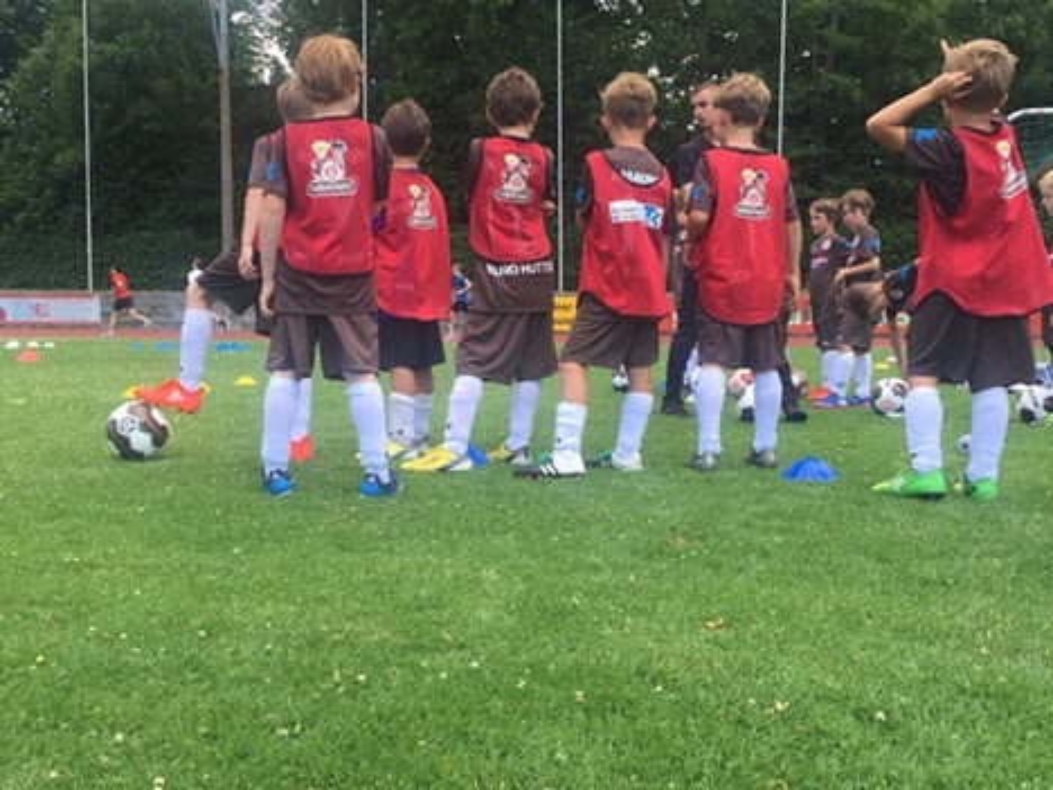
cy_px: 395
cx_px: 526
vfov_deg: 48.2
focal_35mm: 29
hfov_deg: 61.7
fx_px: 882
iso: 32
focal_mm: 4.15
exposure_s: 1/476
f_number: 2.2
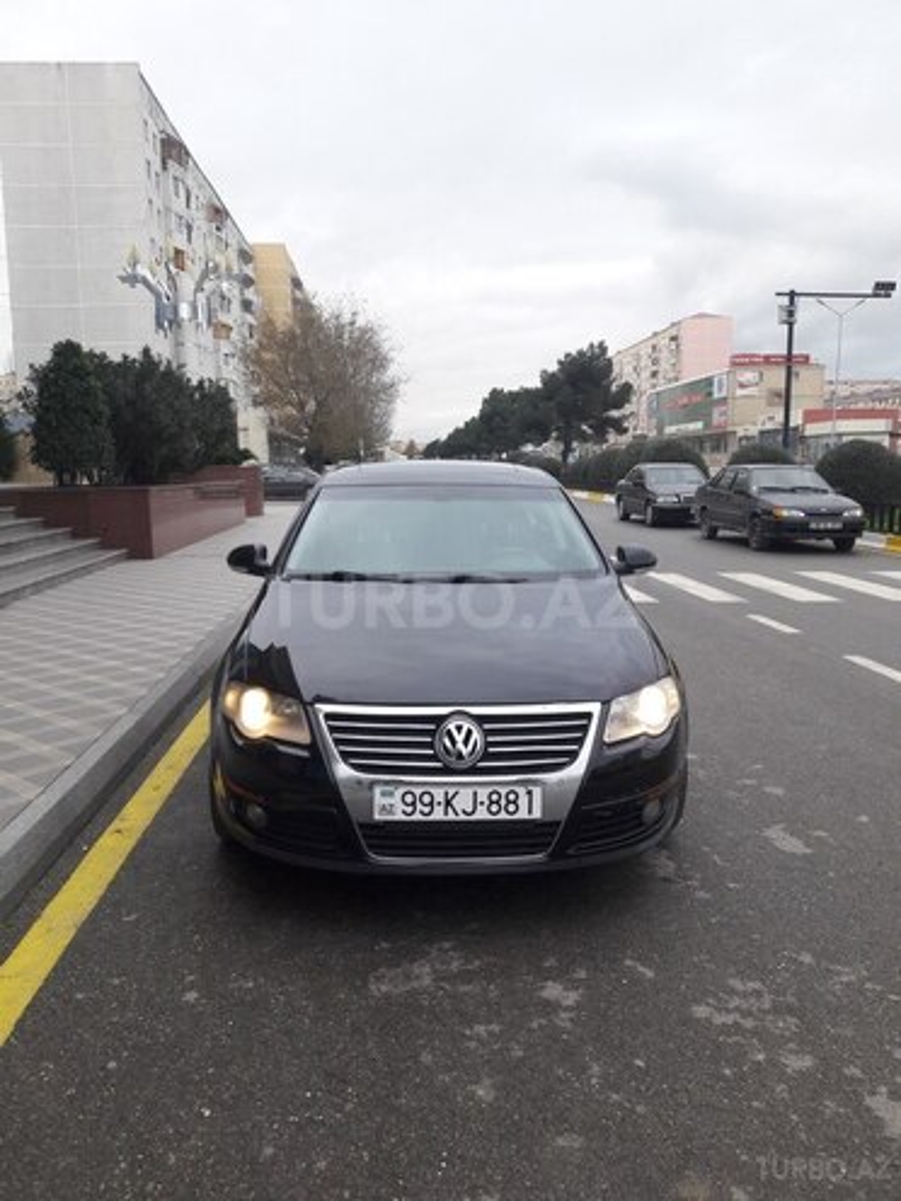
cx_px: 450
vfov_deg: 63.4
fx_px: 972
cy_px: 600
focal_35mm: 28
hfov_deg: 49.7
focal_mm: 3.7
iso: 50
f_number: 1.9
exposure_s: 1/100
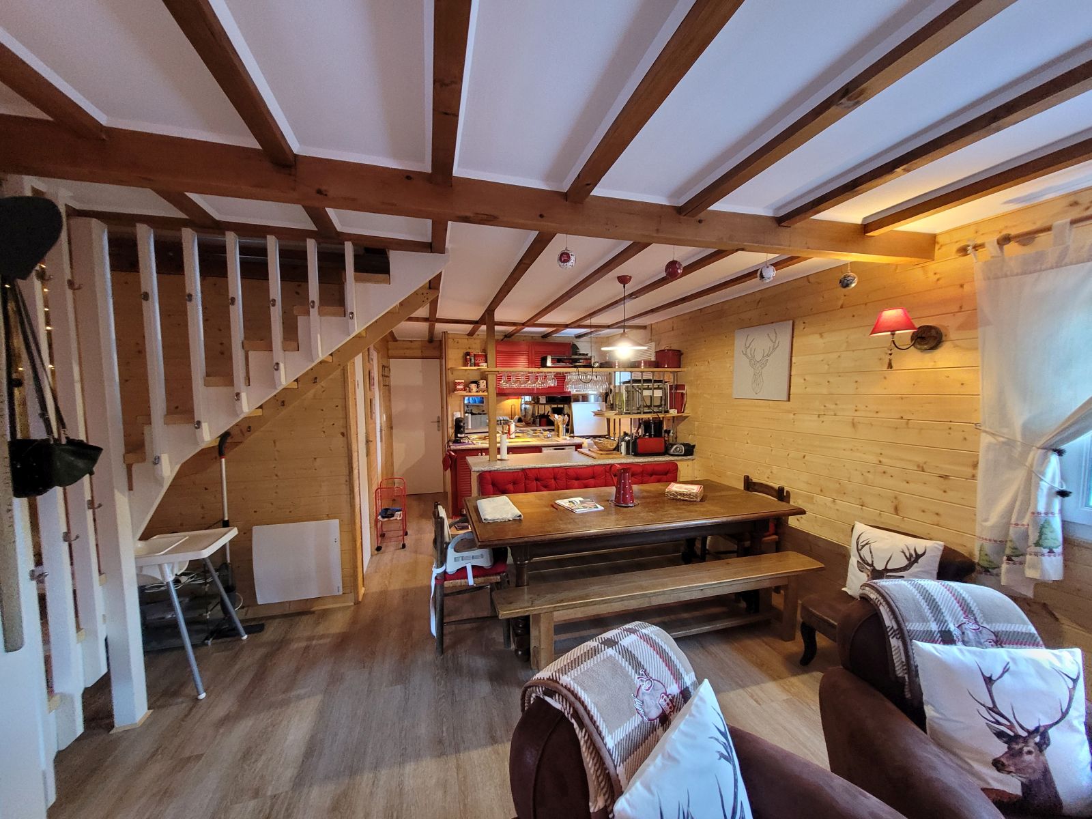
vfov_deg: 89.9
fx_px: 410
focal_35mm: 13
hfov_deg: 106.2
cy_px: 410
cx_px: 546
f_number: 2.2
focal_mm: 1.74
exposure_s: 1/33
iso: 400
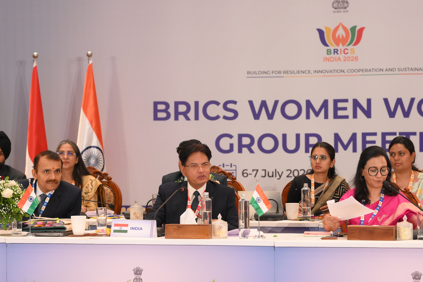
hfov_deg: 16.1
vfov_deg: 10.8
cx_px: 212
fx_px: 1491
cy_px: 141
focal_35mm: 127
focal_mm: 85
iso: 1600
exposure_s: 1/320
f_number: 4
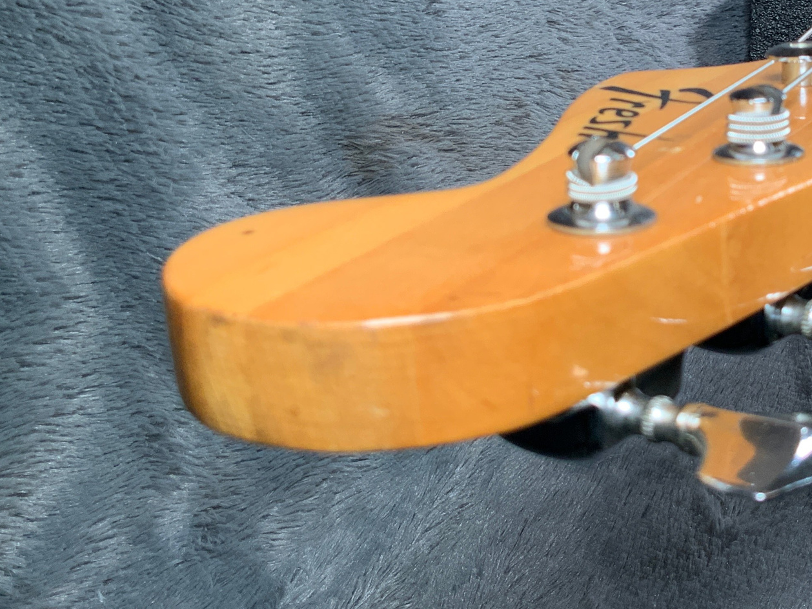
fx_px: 1384
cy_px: 228
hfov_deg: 31.4
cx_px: 710
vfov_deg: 24.8
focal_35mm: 59
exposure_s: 1/104
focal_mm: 3
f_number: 1.8
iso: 50
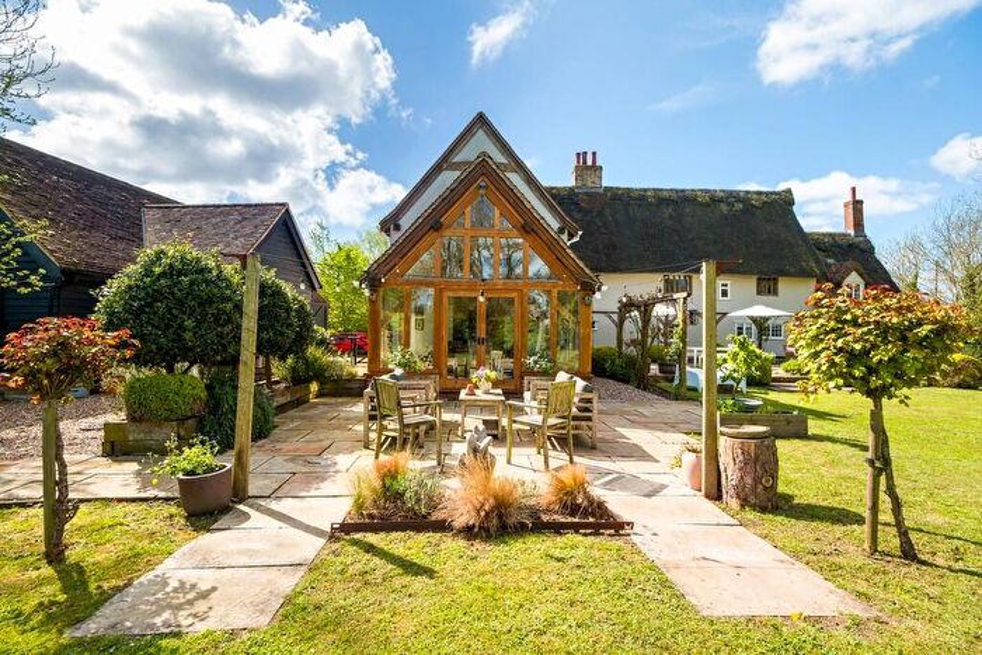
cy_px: 328
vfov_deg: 70.5
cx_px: 491
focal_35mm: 17
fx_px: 464
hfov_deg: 93.3
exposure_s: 1/80
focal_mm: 11.2
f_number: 9
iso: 160
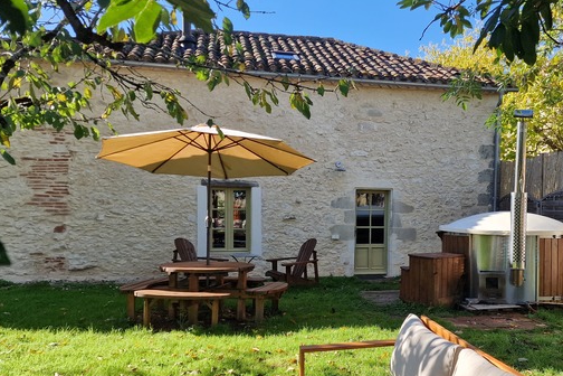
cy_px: 222
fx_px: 594
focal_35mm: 38
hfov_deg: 49.6
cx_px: 385
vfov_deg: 35.0
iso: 50
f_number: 1.8
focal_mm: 6.4
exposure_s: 1/407
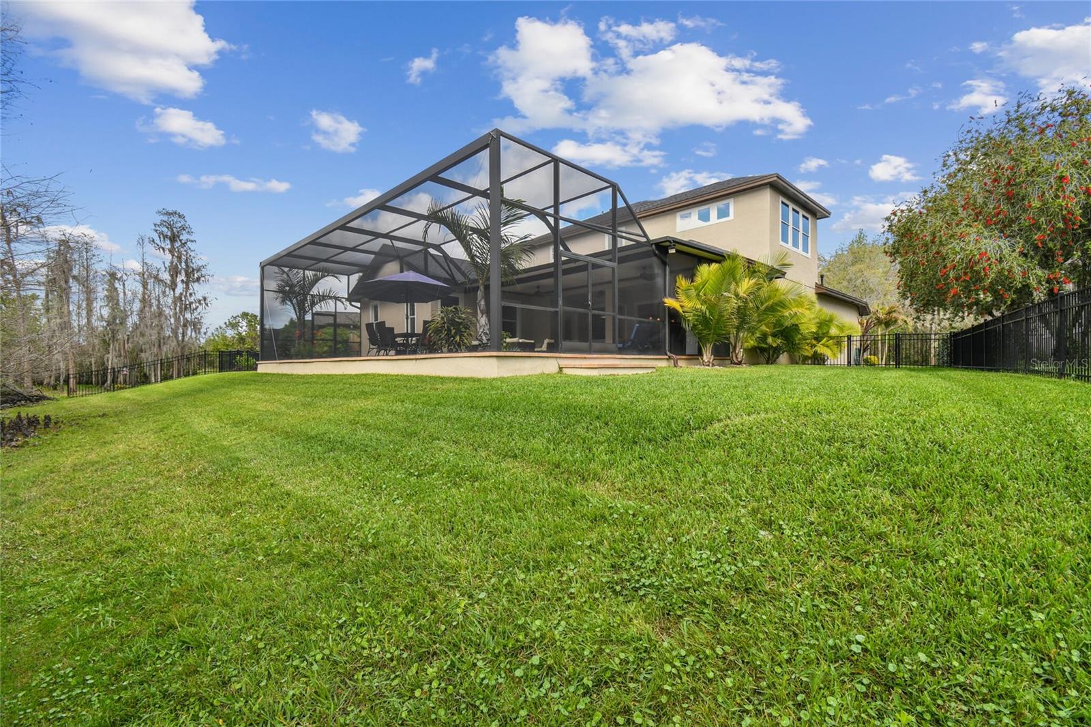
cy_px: 364
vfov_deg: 77.3
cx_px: 546
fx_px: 454
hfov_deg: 100.4
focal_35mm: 15
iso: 100
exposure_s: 1/40
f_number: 7.1
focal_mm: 10
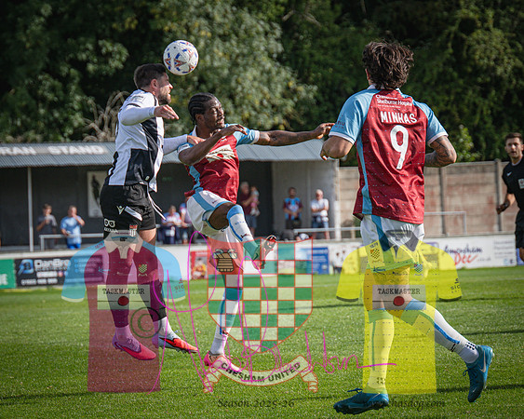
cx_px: 176
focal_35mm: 201
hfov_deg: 9.6
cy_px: 189
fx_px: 3113
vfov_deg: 7.7
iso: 200
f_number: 4
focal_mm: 103
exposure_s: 1/2000
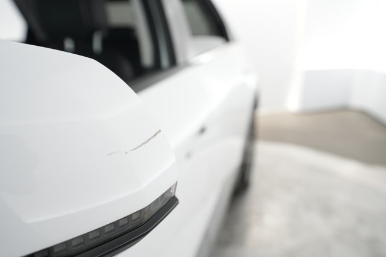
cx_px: 193
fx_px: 300
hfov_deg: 65.5
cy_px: 128
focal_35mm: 28
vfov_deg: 46.4
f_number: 4.5
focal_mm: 28
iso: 2500
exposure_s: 1/100
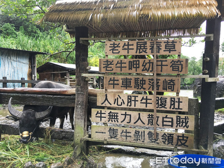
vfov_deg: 48.2
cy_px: 84
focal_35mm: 29
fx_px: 188
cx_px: 112
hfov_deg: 61.7
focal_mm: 4.15
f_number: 2.2
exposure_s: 1/15
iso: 32
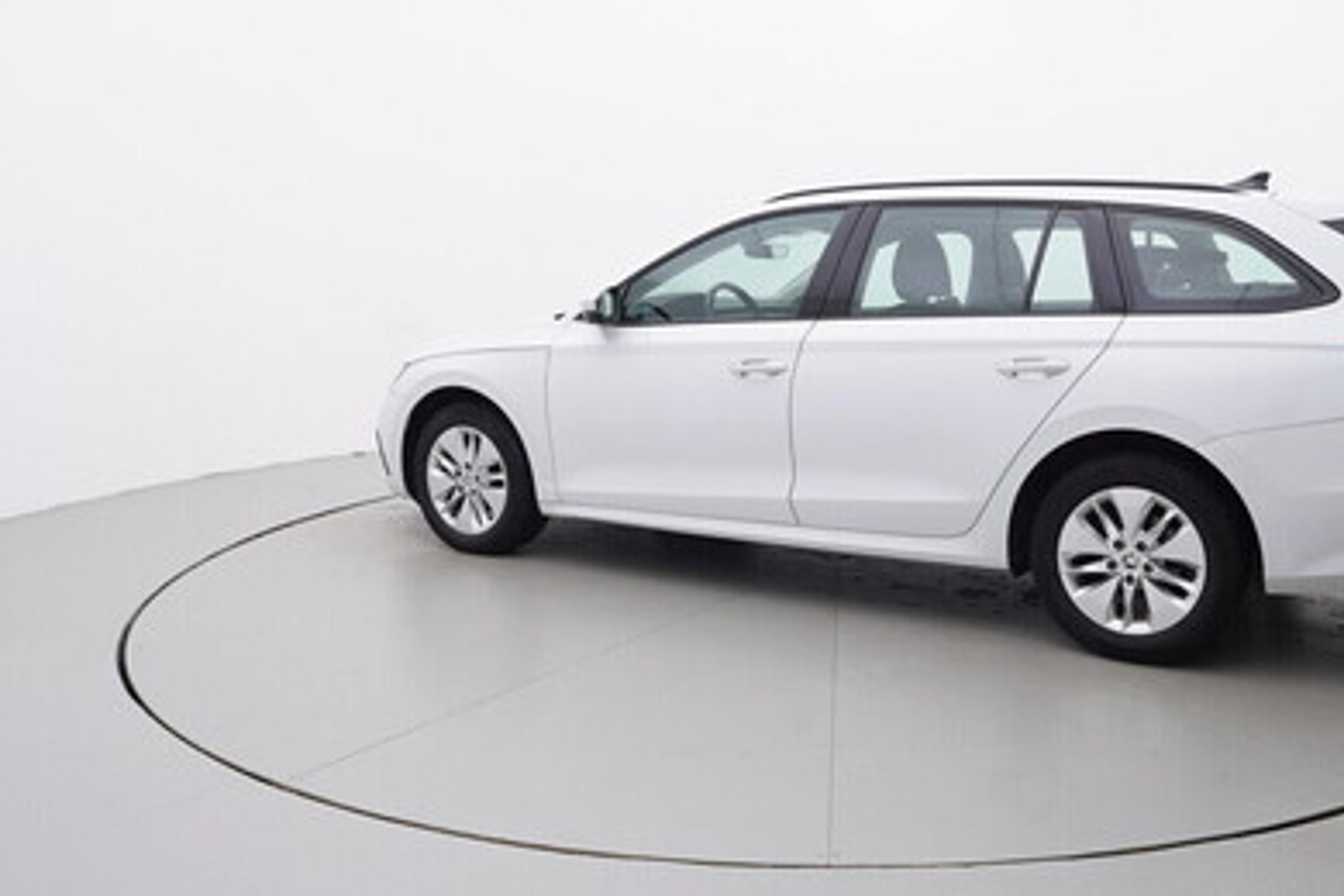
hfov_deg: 58.5
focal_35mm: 32
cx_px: 836
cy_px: 439
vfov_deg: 41.5
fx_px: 1184
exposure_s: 1/80
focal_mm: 15
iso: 200
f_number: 5
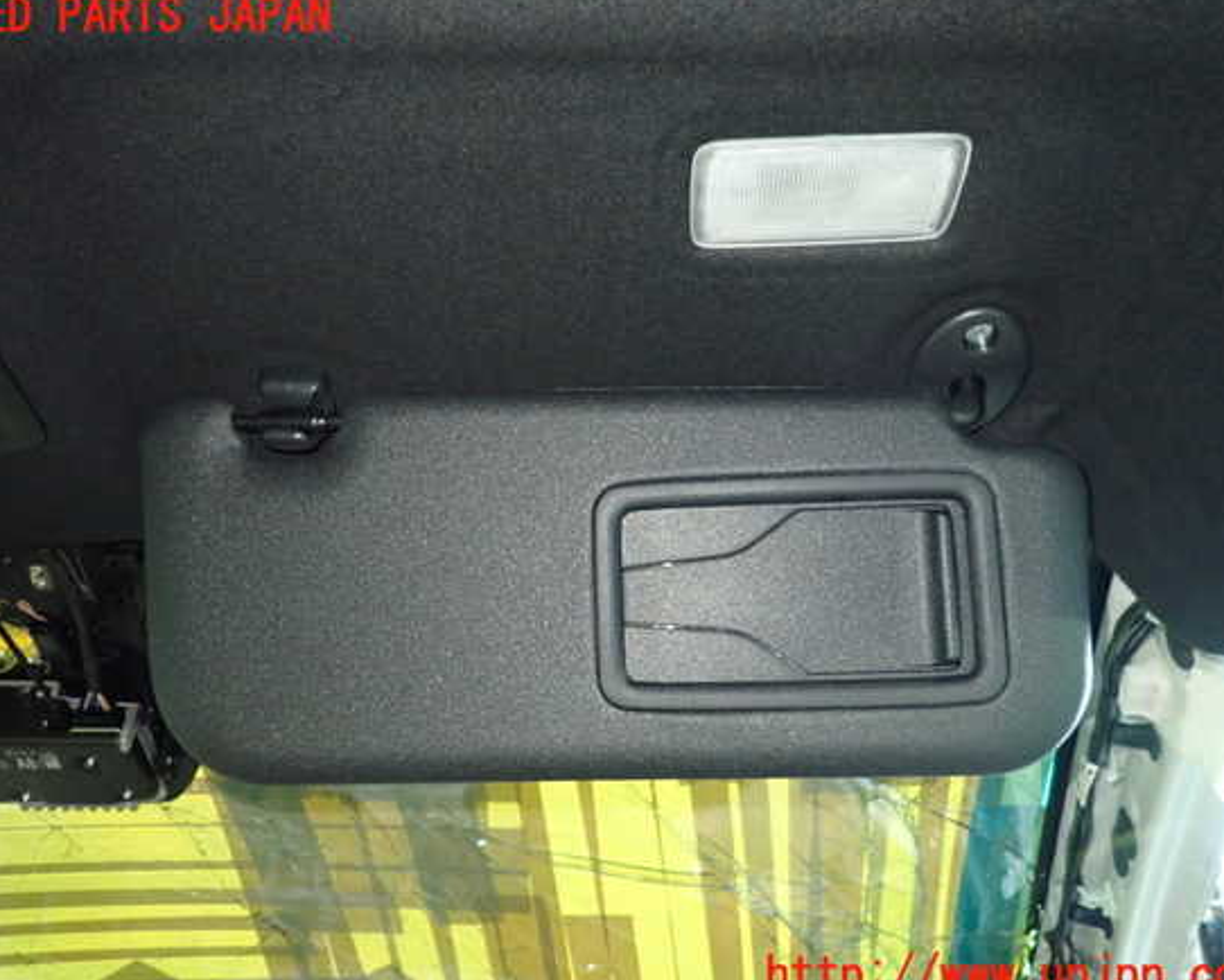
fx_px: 978
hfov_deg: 64.0
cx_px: 598
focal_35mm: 27
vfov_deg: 53.2
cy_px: 497
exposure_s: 1/15
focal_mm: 4.5
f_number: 2
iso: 800
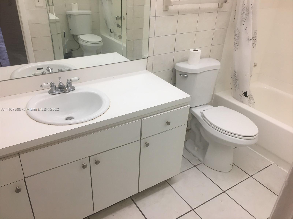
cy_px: 110
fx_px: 245
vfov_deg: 48.2
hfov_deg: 61.7
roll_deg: -1.5
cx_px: 146
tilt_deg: -29.7
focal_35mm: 29
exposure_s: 1/30
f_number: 2.2
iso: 25
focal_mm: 4.15
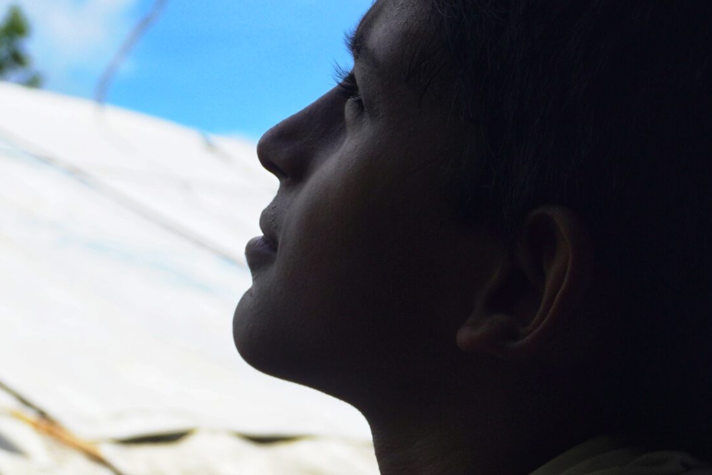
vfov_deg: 10.8
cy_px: 367
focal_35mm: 126
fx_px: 2499
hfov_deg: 16.2
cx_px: 437
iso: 200
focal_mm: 31
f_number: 5.6
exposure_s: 1/1600
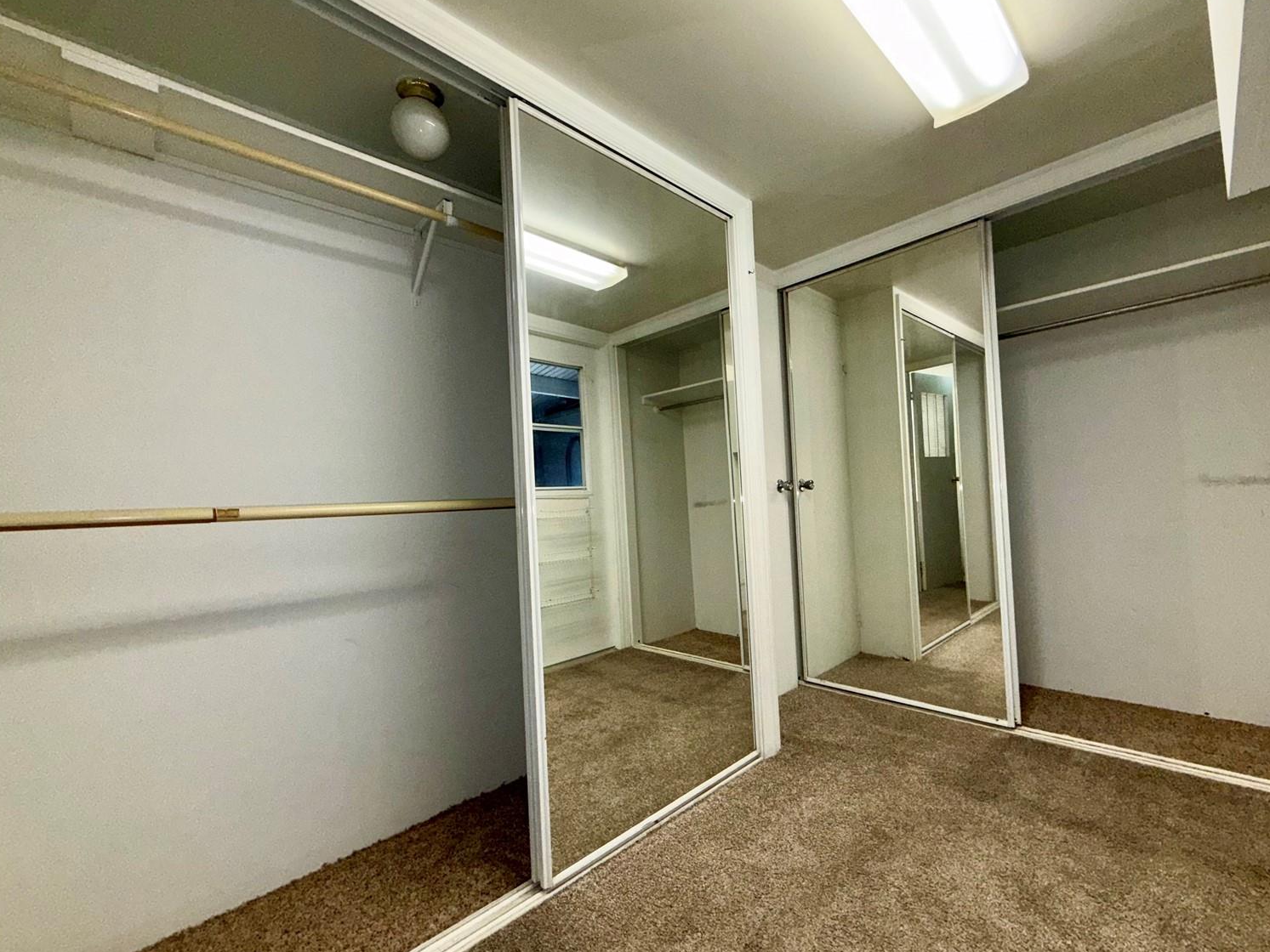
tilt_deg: +1.2
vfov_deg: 81.7
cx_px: 674
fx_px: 550
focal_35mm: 15
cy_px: 486
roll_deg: +2.7
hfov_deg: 98.0
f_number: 2.2
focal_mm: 2.22
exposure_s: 1/122
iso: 100
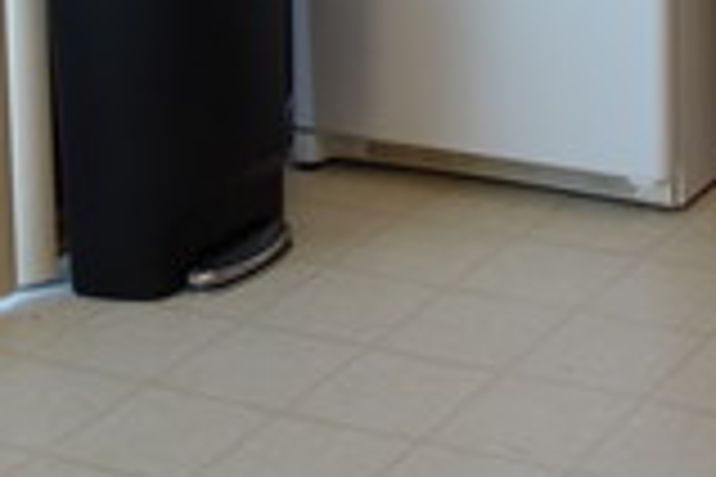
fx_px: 2247
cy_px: -412
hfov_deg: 17.8
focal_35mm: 113
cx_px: 675
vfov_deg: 11.2
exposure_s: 1/100
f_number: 2
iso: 125
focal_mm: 10.4
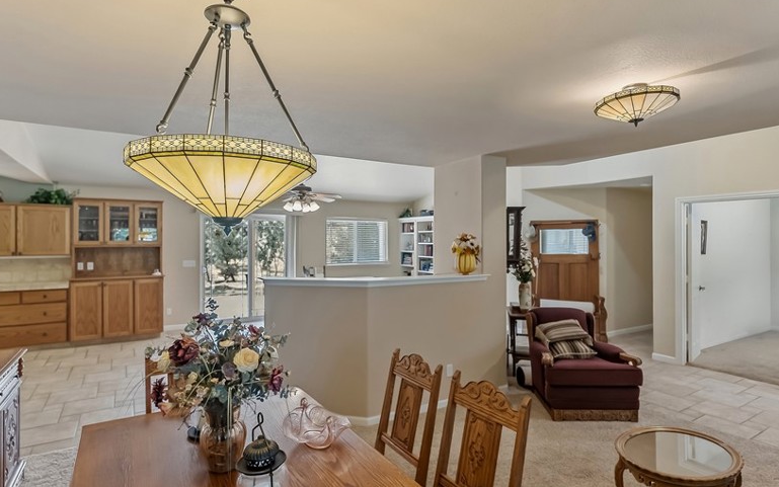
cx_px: 389
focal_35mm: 20
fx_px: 424
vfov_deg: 59.8
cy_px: 234
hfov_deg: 85.2
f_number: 4
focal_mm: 14.7
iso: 1250
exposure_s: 1/160
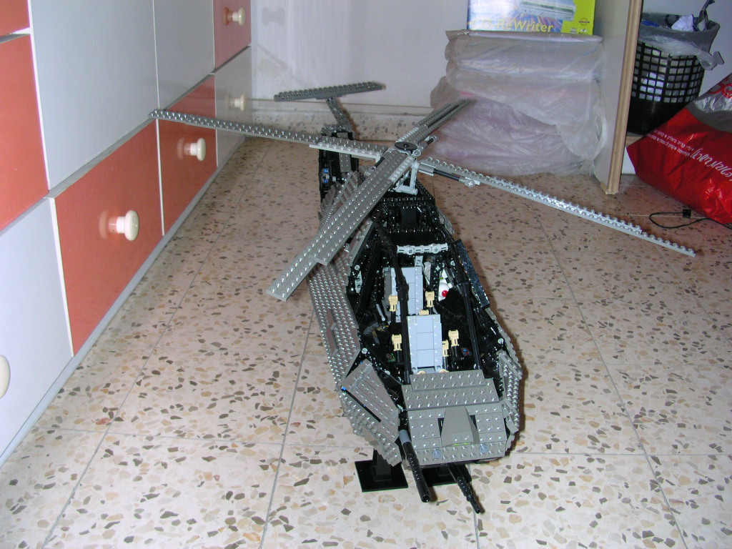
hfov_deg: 50.1
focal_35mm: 37
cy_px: 274
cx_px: 366
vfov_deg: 38.7
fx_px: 782
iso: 100
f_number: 2.7
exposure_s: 1/60
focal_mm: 5.6
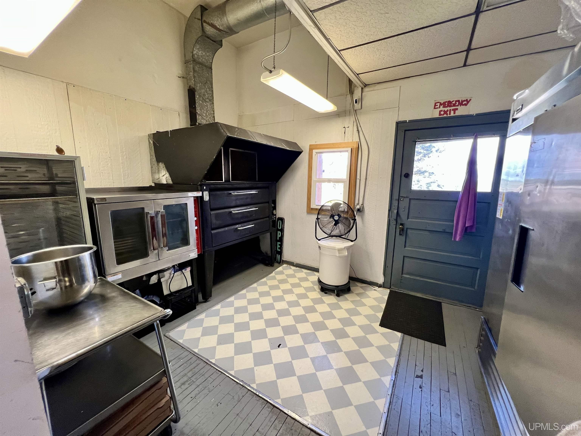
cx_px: 290
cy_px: 218
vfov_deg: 89.9
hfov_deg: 106.2
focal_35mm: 13
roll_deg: -1.1
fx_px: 218
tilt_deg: -10.4
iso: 160
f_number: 1.8
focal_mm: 1.57
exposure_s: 1/60
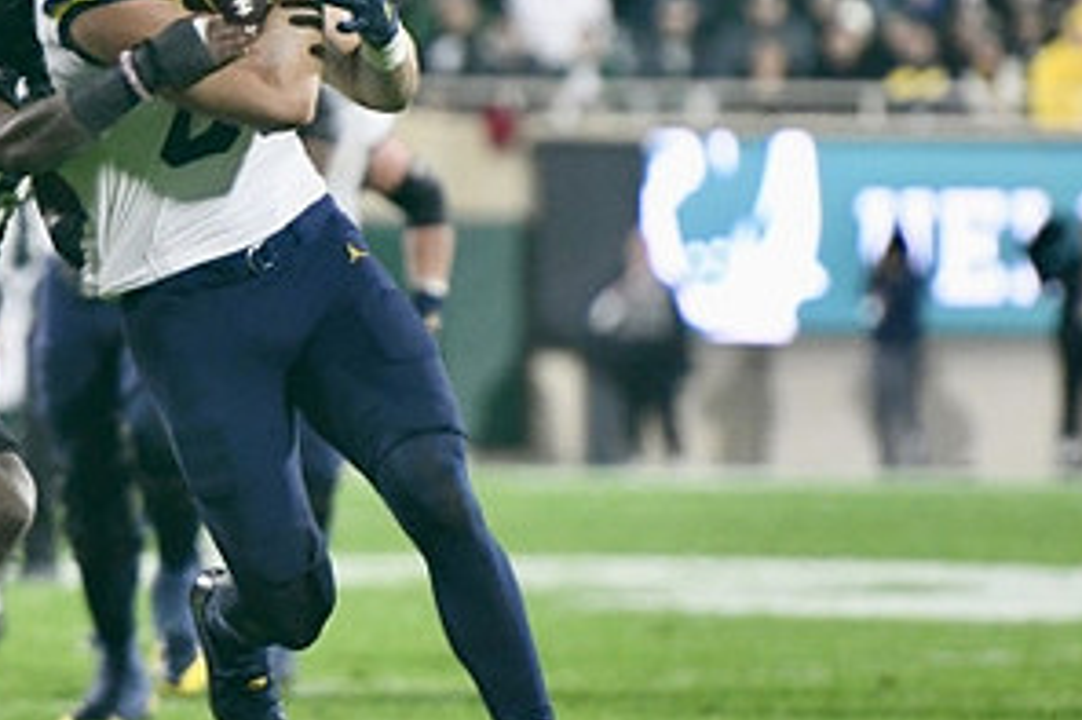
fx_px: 17662
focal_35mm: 588
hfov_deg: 3.5
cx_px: 186
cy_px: 292
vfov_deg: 2.3
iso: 3200
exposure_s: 1/1250
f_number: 2.8
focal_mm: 200
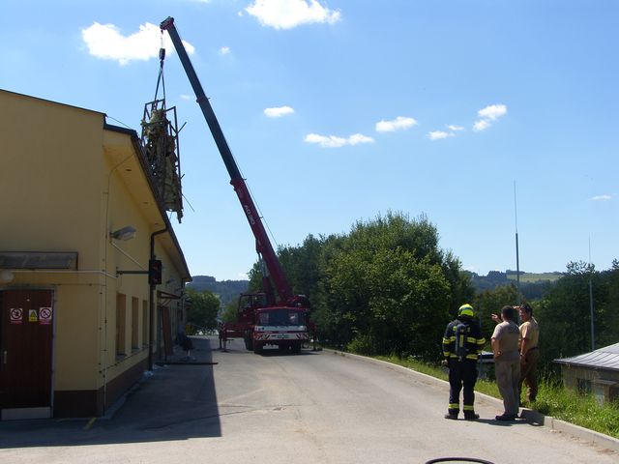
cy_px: 232
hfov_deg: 42.1
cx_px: 310
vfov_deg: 32.2
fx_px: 805
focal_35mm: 45
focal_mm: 11.5
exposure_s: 1/250
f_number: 7.1
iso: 50
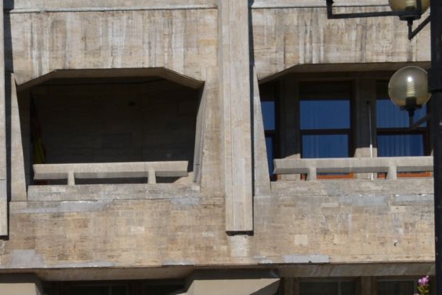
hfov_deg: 13.4
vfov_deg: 9.3
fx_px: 1756
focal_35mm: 143
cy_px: 457
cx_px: -245
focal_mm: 28
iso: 100
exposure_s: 1/320
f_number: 9
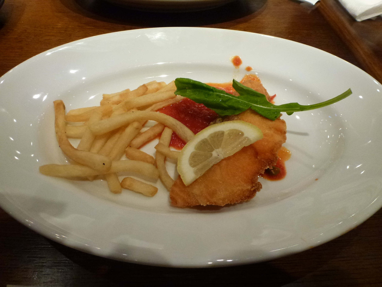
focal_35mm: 24
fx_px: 265
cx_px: 191
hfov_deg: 71.6
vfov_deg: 56.8
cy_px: 144
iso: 320
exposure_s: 1/60
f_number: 3.3
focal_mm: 4.3
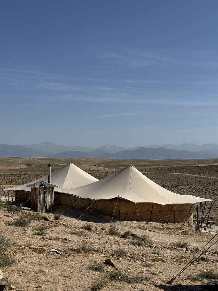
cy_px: 146
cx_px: 109
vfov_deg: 39.7
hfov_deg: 30.3
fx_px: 403
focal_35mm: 48
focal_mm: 6.76
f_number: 1.78
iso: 64
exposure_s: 1/7937
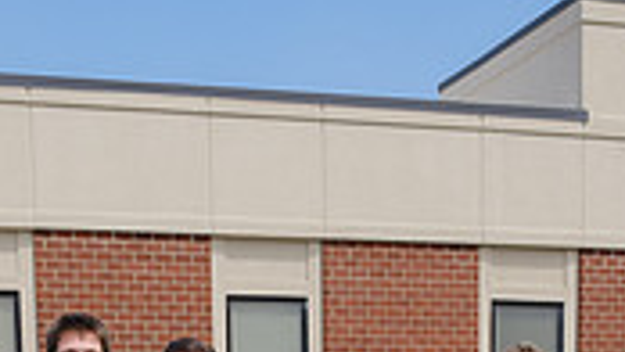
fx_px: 1393
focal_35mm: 84
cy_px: 691
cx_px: 312
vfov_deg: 12.7
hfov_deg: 25.3
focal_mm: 16
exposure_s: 1/500
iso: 200
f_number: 6.4
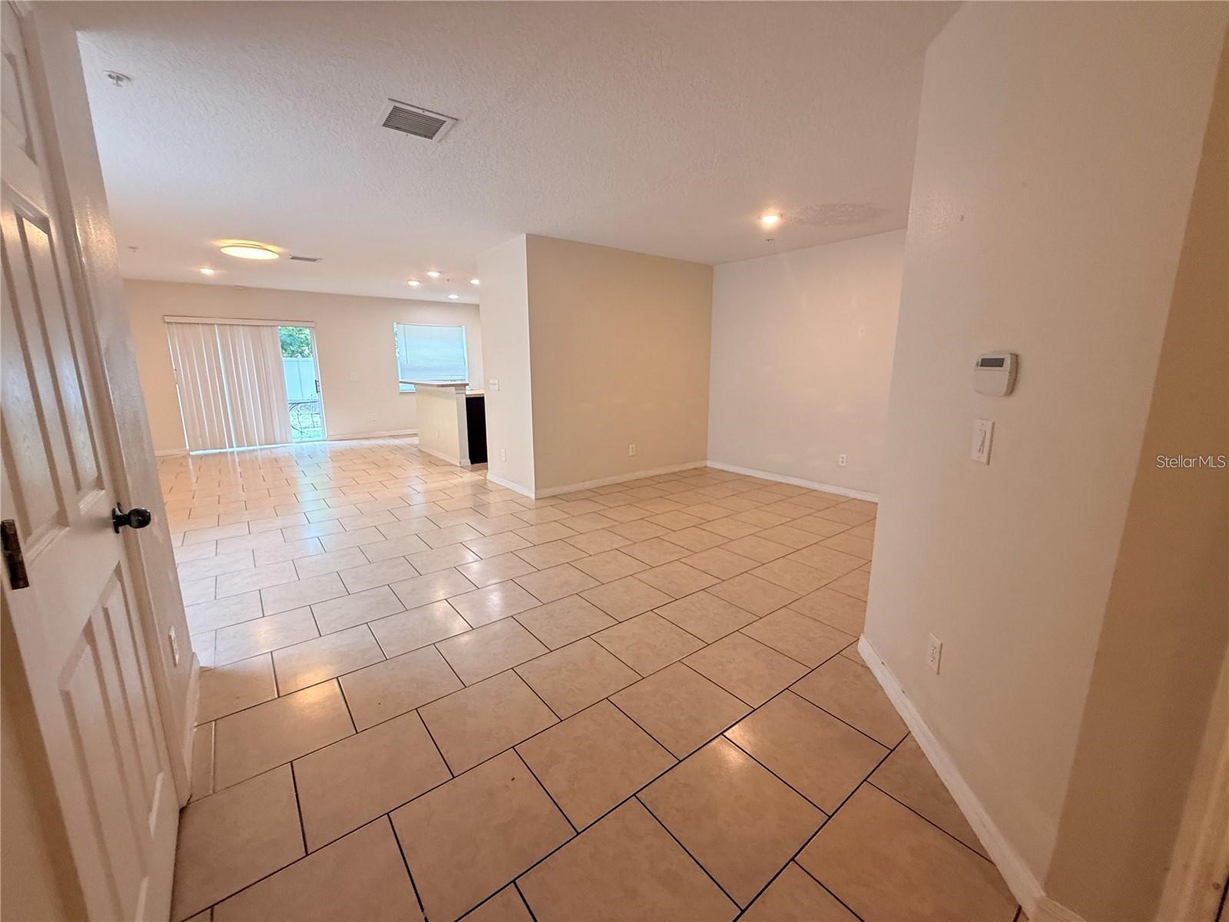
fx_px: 497
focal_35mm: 14
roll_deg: +0.1
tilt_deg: -9.5
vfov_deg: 85.7
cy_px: 461
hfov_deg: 102.1
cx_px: 614
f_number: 2.2
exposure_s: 1/60
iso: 200
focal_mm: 2.22
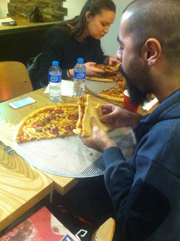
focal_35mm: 35
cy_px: 120
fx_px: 243
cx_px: 90
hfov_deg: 40.6
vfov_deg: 52.7
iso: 800
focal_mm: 3.85
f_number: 2.8
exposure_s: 1/17
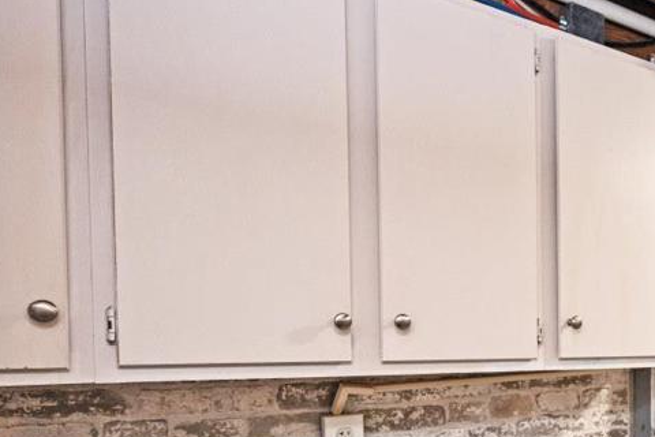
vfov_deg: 36.2
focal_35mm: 35
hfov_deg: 45.7
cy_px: 367
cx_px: 656
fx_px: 637
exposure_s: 1/60
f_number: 4
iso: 1800
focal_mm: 14
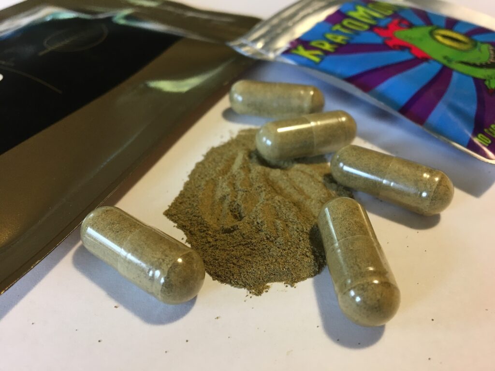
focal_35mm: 29
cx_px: 248
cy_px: 186
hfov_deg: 61.7
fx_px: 415
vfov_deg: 48.2
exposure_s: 1/30
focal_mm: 4.15
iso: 40
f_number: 2.2
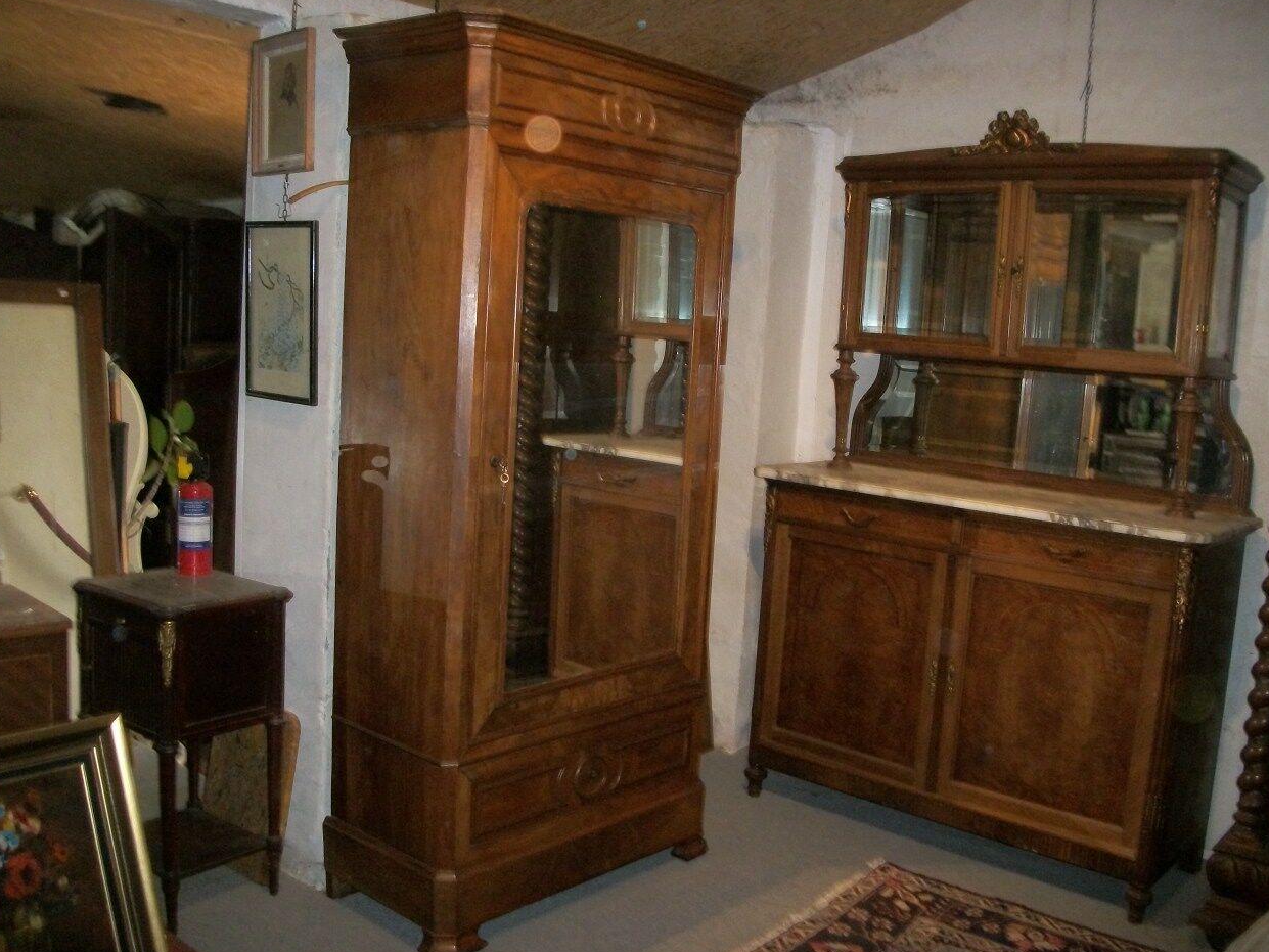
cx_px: 640
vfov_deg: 43.0
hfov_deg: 55.3
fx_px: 1210
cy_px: 484
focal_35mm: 33
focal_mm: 5.7
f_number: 2.9
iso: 250
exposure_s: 1/30
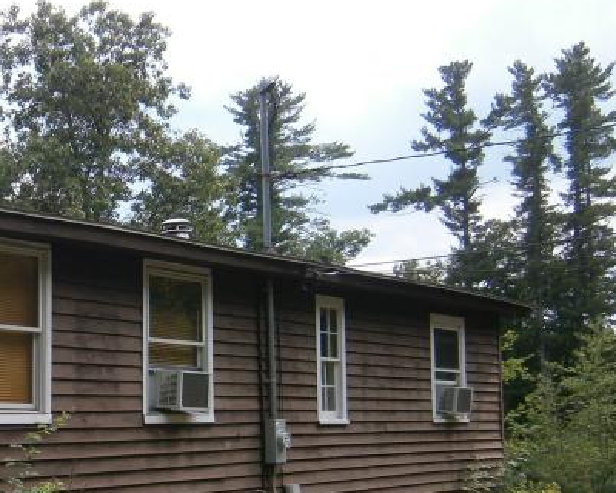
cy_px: 410
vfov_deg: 23.1
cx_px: -26
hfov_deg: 27.2
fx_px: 1185
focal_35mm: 65
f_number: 2.8
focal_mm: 4.7
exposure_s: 1/640
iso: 80
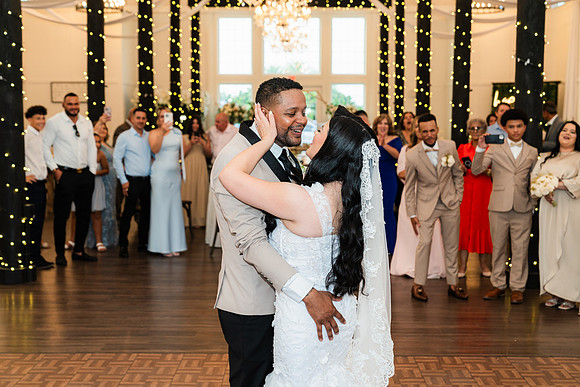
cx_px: 290
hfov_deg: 36.6
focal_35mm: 54
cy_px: 194
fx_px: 877
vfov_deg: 24.9
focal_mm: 54
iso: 400
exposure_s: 1/125
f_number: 4.5
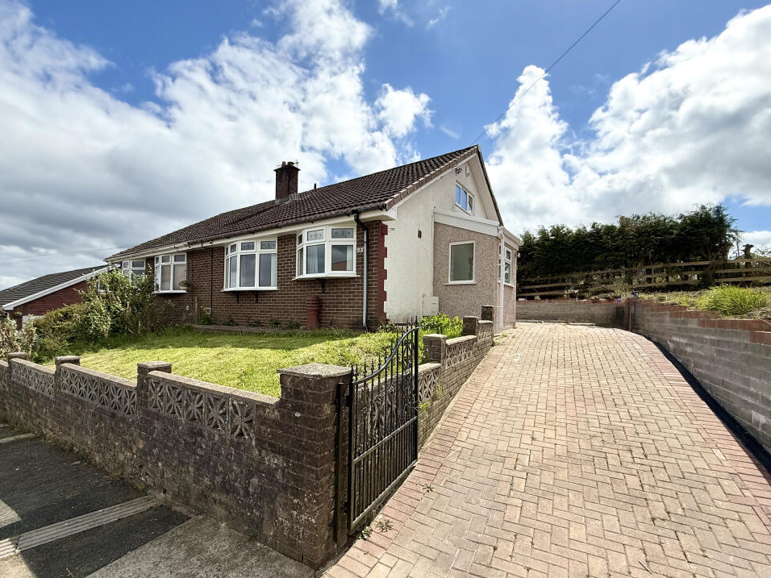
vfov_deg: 81.7
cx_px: 386
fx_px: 334
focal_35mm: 15
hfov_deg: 98.2
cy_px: 287
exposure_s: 1/2611
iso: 64
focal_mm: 2.22
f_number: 2.2
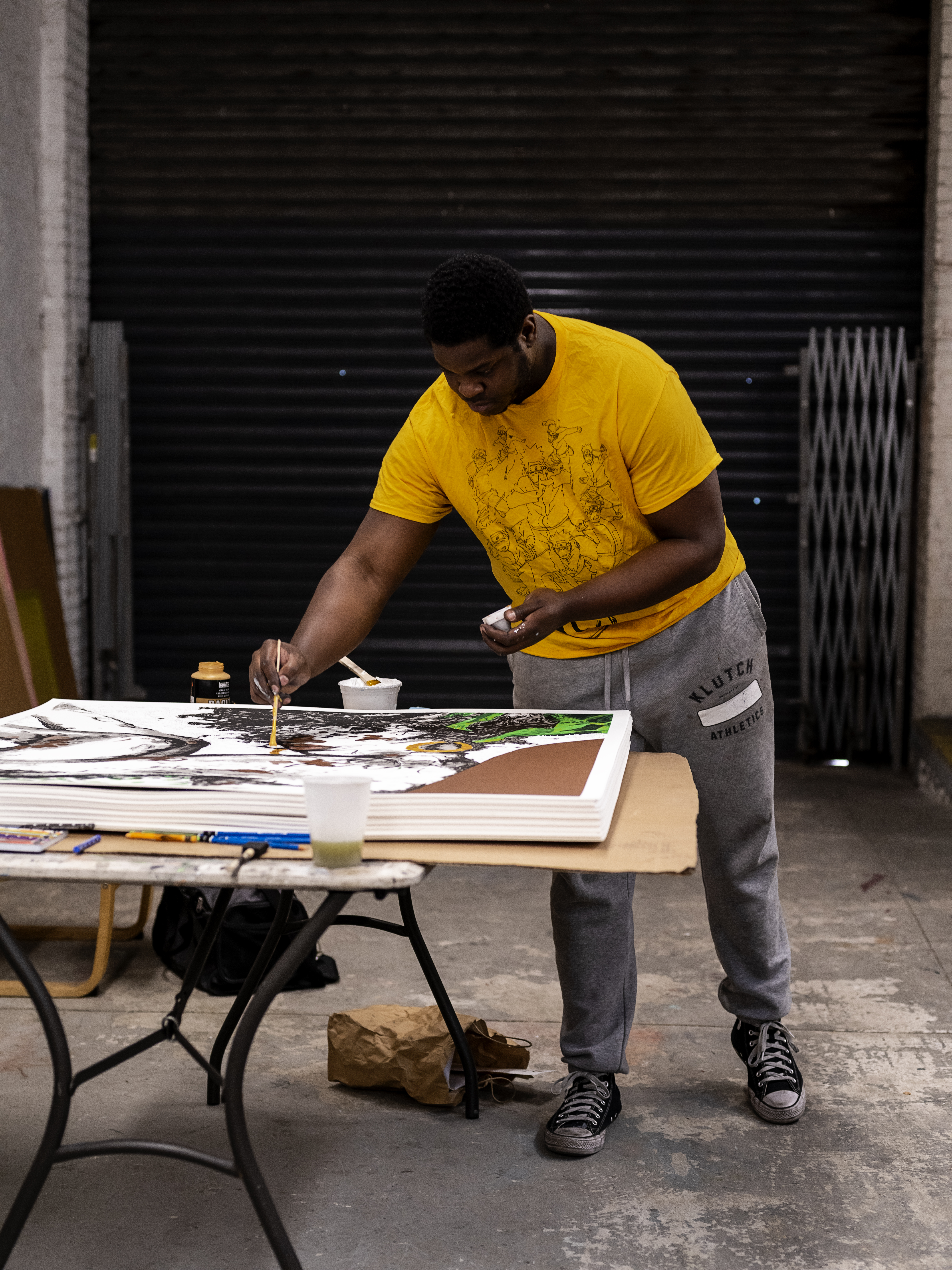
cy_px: 635
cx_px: 476
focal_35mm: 59
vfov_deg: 32.7
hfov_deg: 24.8
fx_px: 2163
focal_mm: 75
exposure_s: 1/200
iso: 1600
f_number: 4
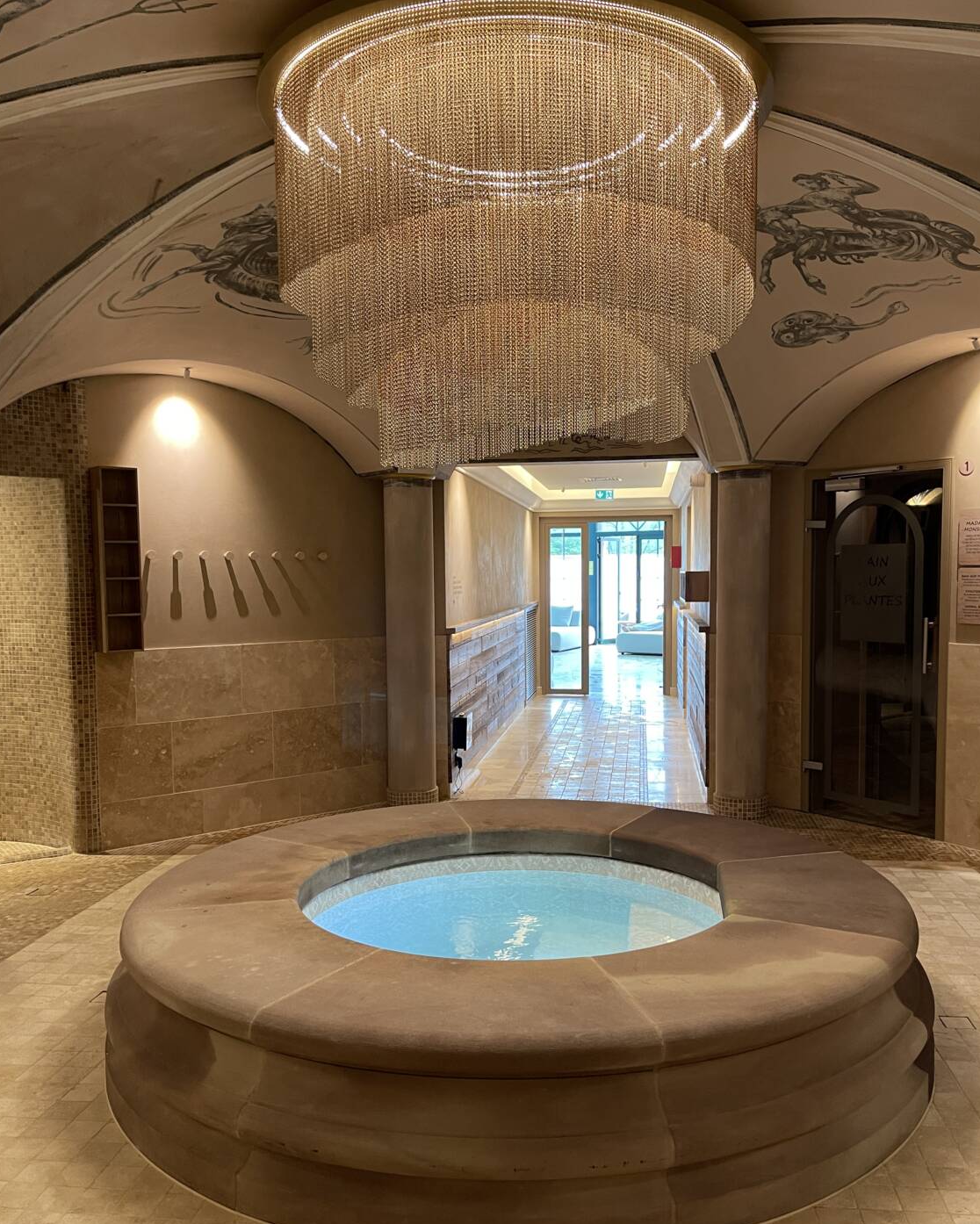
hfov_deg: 51.5
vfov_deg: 62.2
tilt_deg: -3.3
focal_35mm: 28
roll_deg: +0.7
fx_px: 1015
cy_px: 645
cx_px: 507
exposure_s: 1/50
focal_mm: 5.1
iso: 200
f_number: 1.6
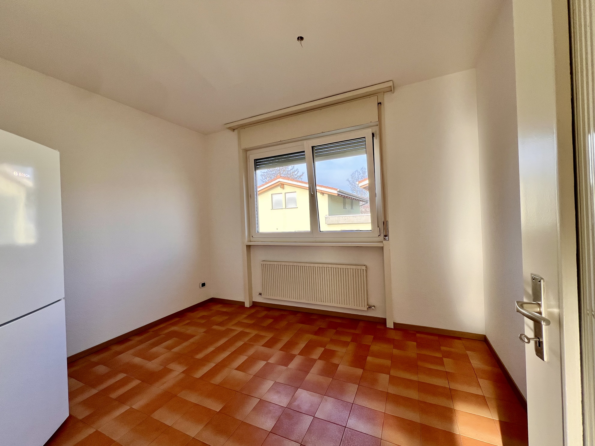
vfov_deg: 89.9
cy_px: 223
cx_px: 298
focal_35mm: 13
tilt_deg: -2.0
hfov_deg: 106.2
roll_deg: +2.7
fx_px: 223
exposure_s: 1/115
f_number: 1.8
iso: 32
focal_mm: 1.57
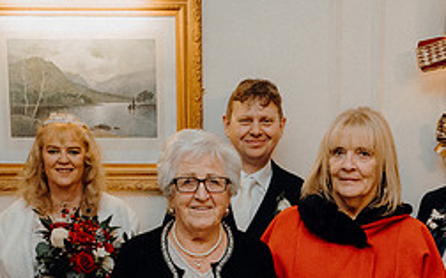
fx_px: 802
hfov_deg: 31.1
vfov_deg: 18.9
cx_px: 240
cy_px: 303
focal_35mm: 66
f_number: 3.5
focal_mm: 26
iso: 2500
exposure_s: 1/160
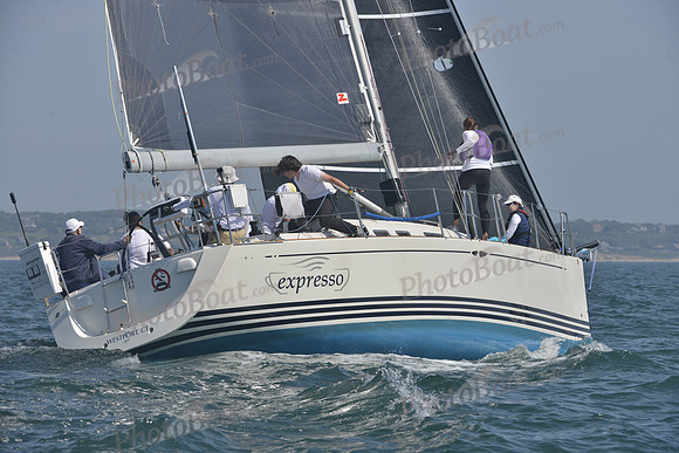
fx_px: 3773
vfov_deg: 6.9
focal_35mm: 200
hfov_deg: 10.3
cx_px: 340
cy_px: 226
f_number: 9
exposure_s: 1/1000
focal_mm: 200
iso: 280
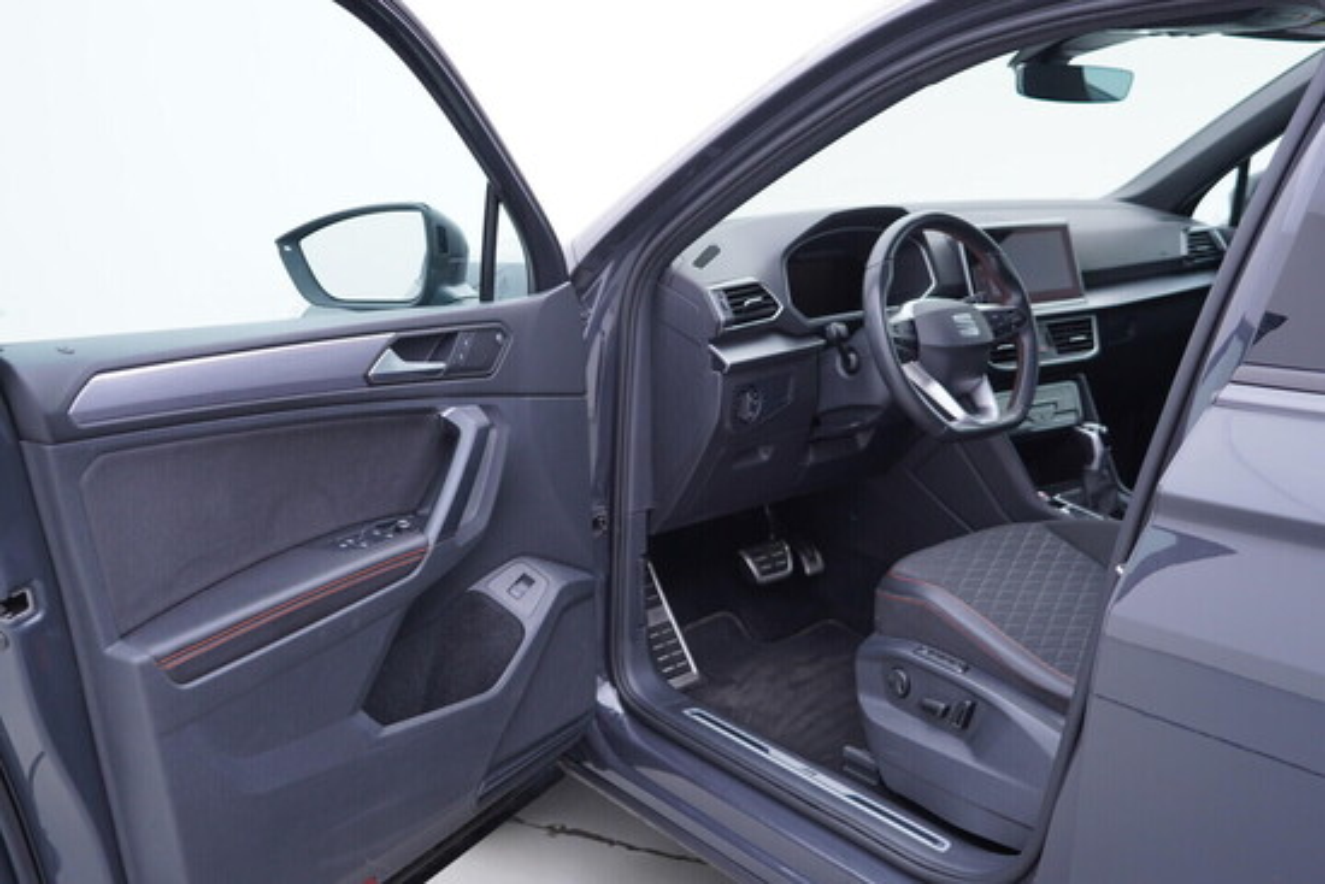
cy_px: 442
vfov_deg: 36.9
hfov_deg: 53.1
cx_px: 662
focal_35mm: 36
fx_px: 1325
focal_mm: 24
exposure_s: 1/40
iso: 125
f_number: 2.8
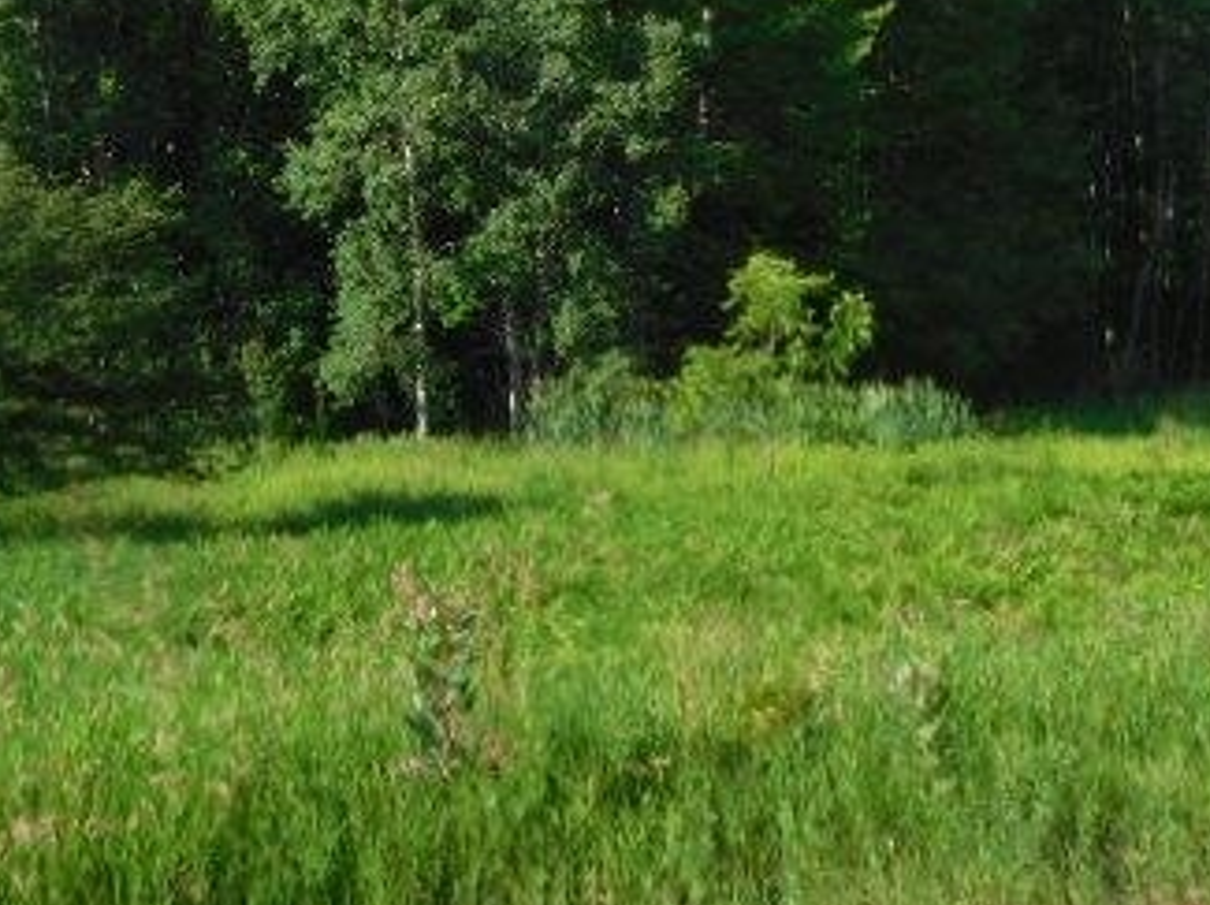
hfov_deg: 27.2
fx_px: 2479
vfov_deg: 20.4
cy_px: 130
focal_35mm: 71
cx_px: 369
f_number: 3.5
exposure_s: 1/640
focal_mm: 6.3
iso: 125
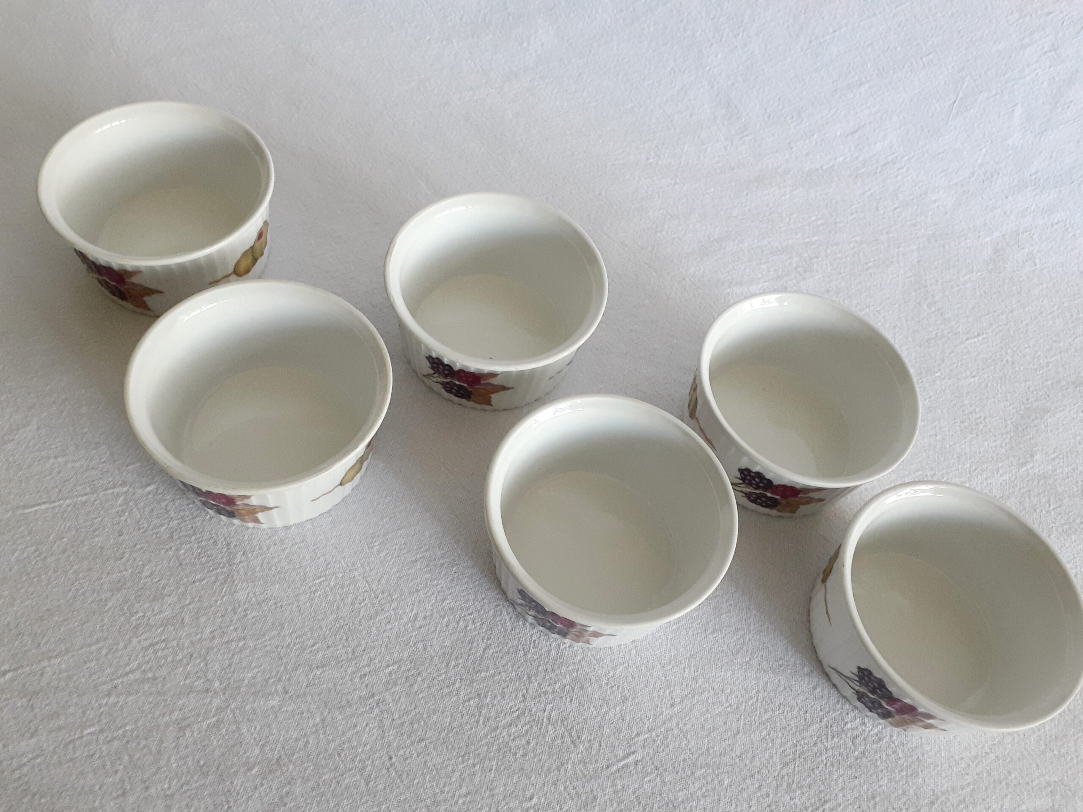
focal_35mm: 27
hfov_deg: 65.3
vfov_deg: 51.4
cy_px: 406
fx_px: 845
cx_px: 542
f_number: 1.9
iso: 250
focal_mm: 3.6
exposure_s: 1/50
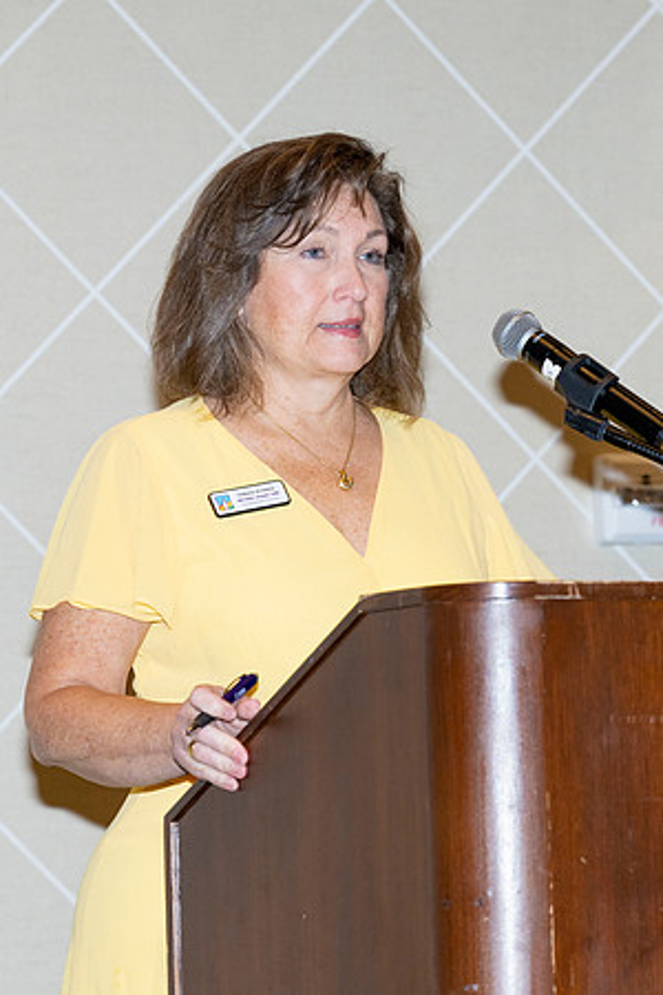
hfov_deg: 7.6
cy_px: 498
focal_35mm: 180
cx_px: 418
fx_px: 4972
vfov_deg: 11.4
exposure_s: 1/100
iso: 1000
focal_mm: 120
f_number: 5.6
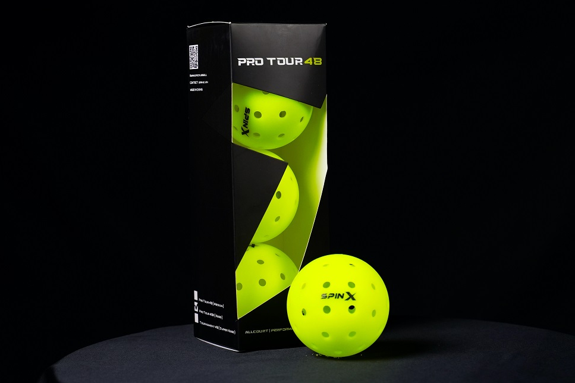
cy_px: 187
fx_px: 1437
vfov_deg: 15.2
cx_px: 292
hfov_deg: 22.6
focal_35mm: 90
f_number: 5
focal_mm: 58
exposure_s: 1/125
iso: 640
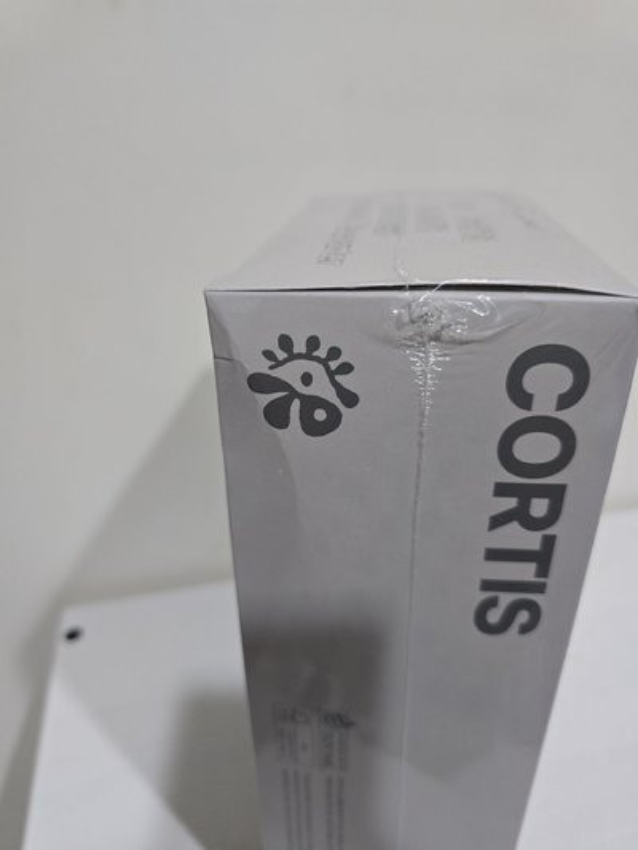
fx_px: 565
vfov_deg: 73.9
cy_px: 425
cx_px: 319
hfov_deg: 58.9
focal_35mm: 23
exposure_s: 1/120
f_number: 1.7
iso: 640
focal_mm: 6.3
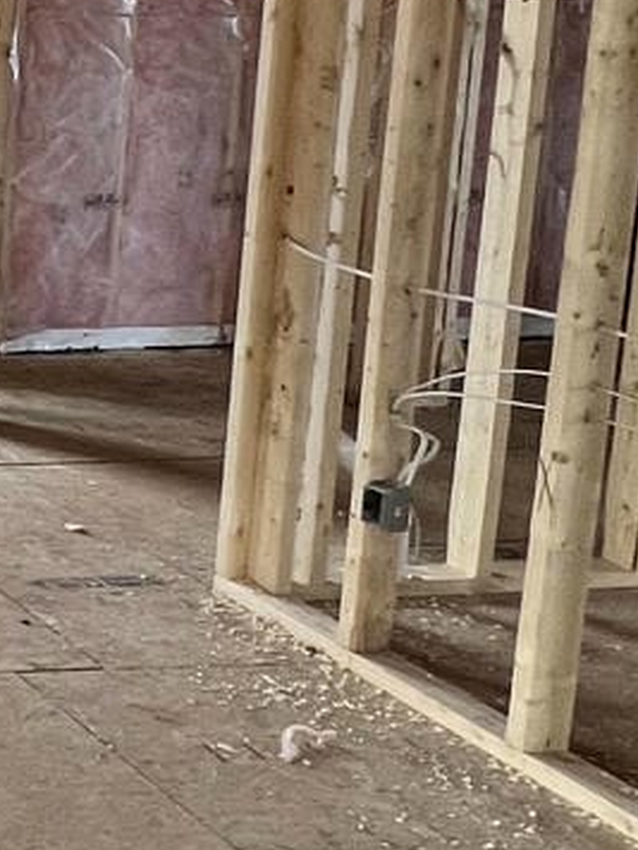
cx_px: -783
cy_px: 122
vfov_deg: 30.1
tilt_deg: -7.6
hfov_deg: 15.8
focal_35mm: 62
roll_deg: +0.6
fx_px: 1524
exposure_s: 1/99
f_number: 1.8
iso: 80
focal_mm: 1.57
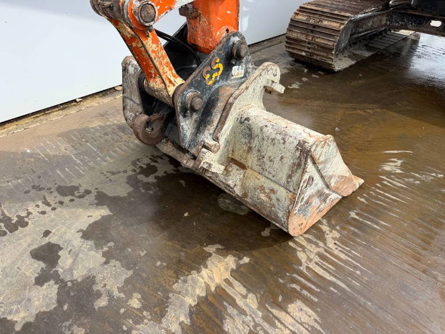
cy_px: 167
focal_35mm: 24
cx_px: 222
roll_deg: -0.2
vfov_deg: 56.8
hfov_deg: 71.6
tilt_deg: -33.0
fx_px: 308
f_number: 1.78
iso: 80
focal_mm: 6.76
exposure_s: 1/2445
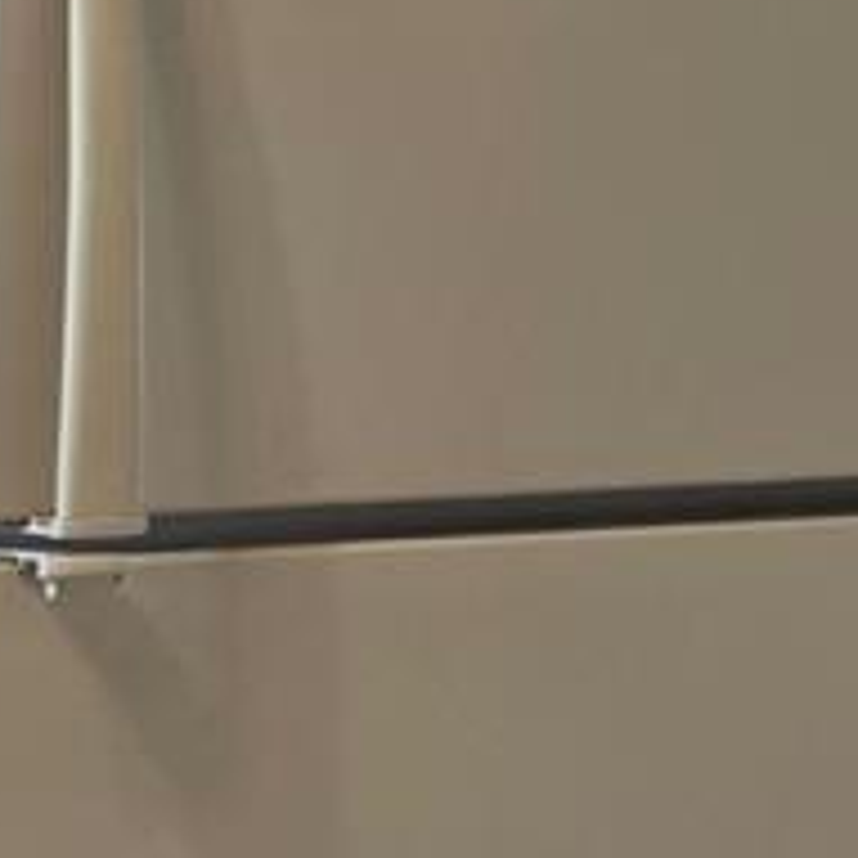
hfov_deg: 8.0
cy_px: 970
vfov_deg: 10.2
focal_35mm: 170
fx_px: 4767
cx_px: -2156
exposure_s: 1/120
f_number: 1.7
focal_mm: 6.3
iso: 100
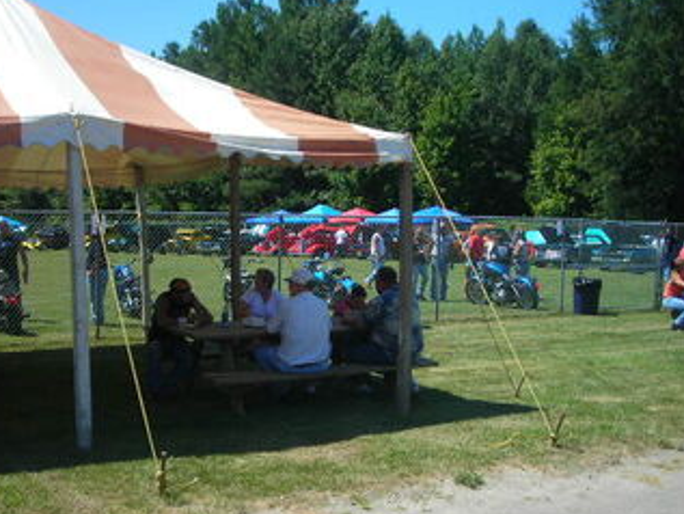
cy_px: 279
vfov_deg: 30.3
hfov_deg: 39.4
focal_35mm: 48
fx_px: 949
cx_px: 263
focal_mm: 6.3
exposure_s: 1/129
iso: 50
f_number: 6.4
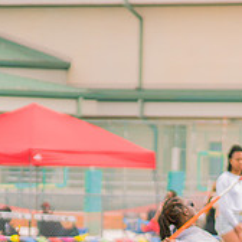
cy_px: 281
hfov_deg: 2.4
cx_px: 240
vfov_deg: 2.4
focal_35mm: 745
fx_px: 5893
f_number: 4
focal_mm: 120
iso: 200
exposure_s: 1/200
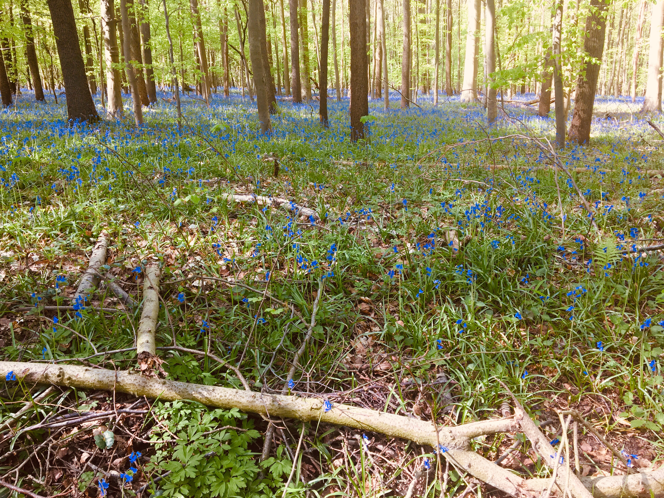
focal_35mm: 30
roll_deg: +1.2
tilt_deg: -15.0
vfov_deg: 46.8
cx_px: 327
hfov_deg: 60.0
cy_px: 250
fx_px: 575
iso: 32
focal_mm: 4.15
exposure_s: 1/100
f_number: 2.2
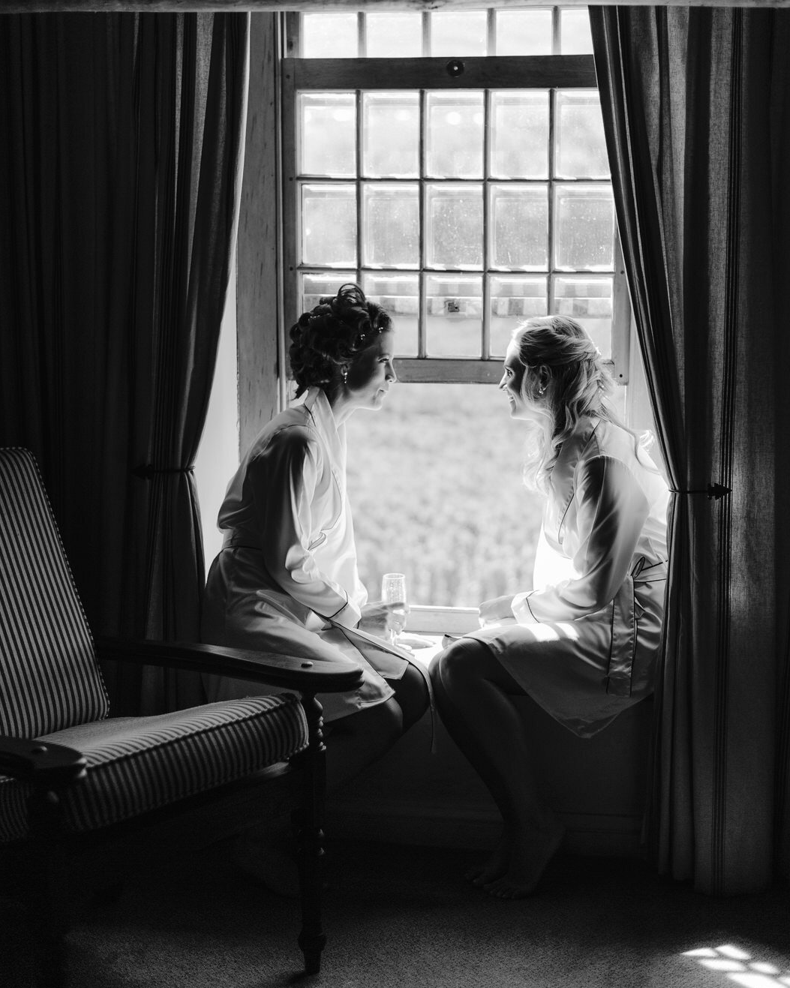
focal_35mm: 57
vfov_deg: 33.0
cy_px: 421
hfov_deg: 26.7
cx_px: 397
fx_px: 1666
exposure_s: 1/1000
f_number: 2
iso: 320
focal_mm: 50
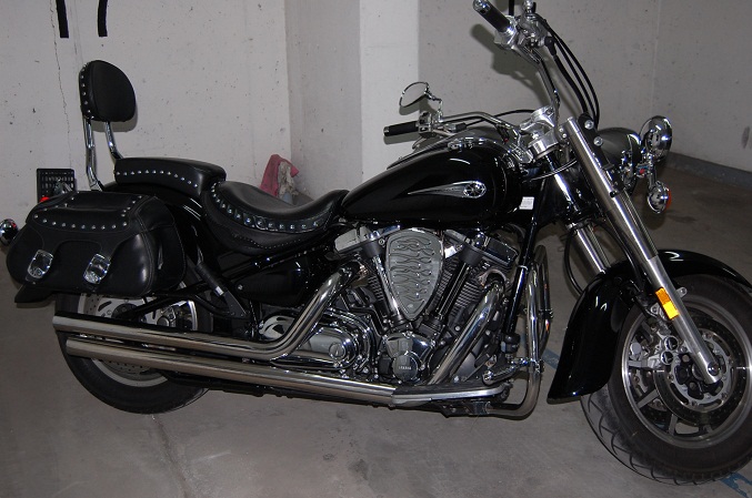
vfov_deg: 34.1
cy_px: 249
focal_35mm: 39
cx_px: 376
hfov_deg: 49.6
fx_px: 813
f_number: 4
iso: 400
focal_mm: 26
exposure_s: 1/60
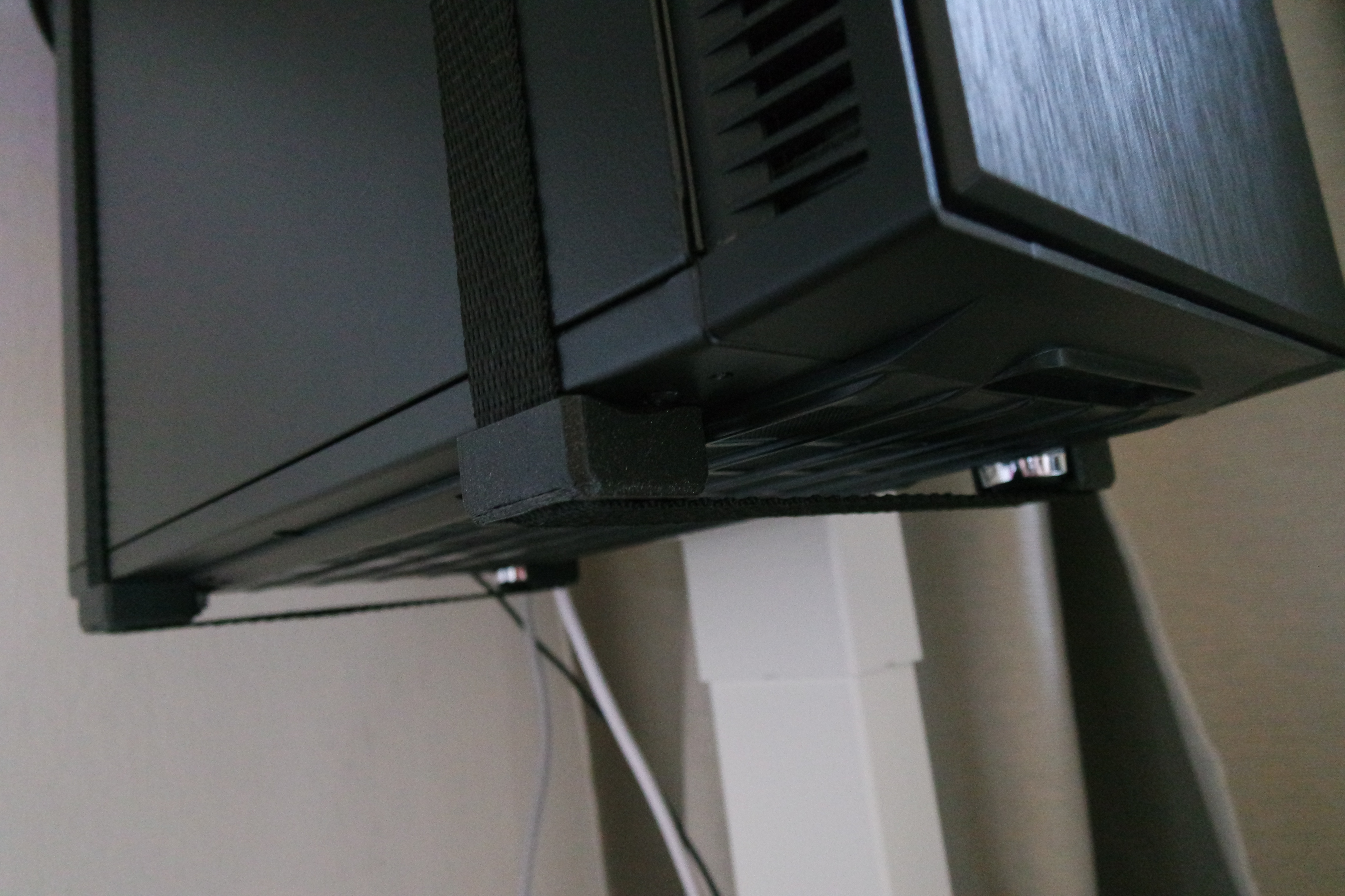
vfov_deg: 53.1
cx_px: 672
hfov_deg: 73.7
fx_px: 897
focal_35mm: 24
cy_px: 448
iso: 3200
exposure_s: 1/10
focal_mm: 9
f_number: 3.5
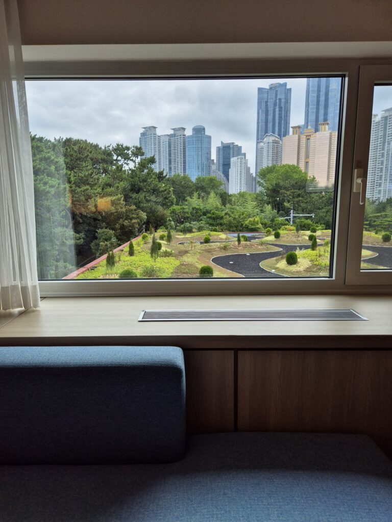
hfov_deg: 58.9
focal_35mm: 23
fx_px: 347
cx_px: 196
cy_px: 261
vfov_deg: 73.9
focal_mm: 5.4
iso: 25
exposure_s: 1/1072
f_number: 1.8
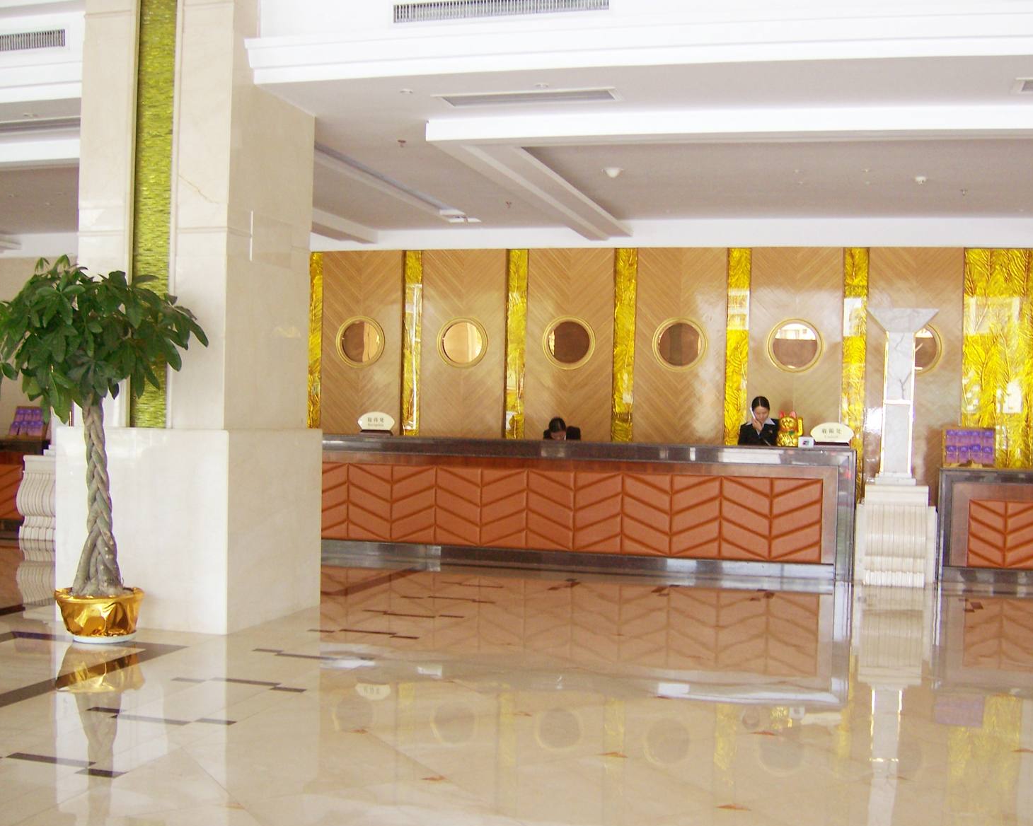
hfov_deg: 45.8
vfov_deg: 37.3
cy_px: 441
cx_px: 554
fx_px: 1223
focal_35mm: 40
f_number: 2.8
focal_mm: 6
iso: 125
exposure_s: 1/60
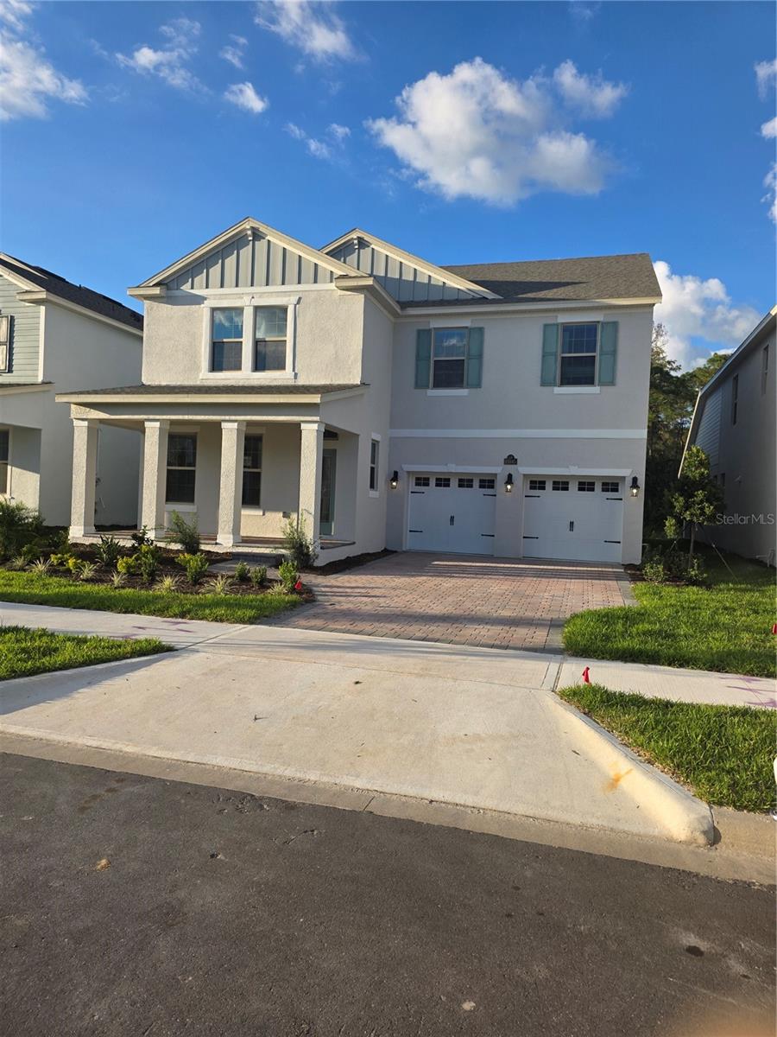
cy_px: 518
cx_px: 388
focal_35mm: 23
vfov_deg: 73.9
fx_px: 688
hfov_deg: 58.9
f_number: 1.7
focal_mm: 6.3
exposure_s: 1/3550
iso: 80
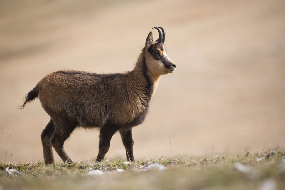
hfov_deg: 4.7
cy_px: 95
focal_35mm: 440
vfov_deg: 3.1
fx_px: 3484
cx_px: 142
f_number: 6.3
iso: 360
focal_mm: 440
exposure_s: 1/1000
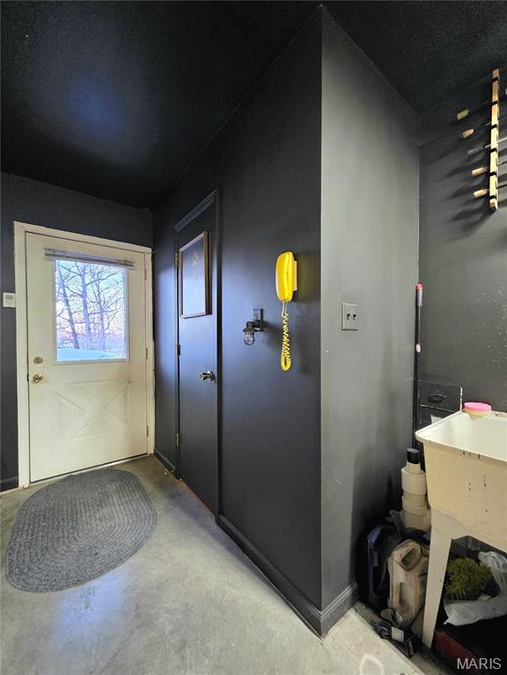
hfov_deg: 89.9
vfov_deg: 106.2
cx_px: 254
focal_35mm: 13
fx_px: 254
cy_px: 338
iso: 1000
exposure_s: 1/60.2
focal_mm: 2.2
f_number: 1.9
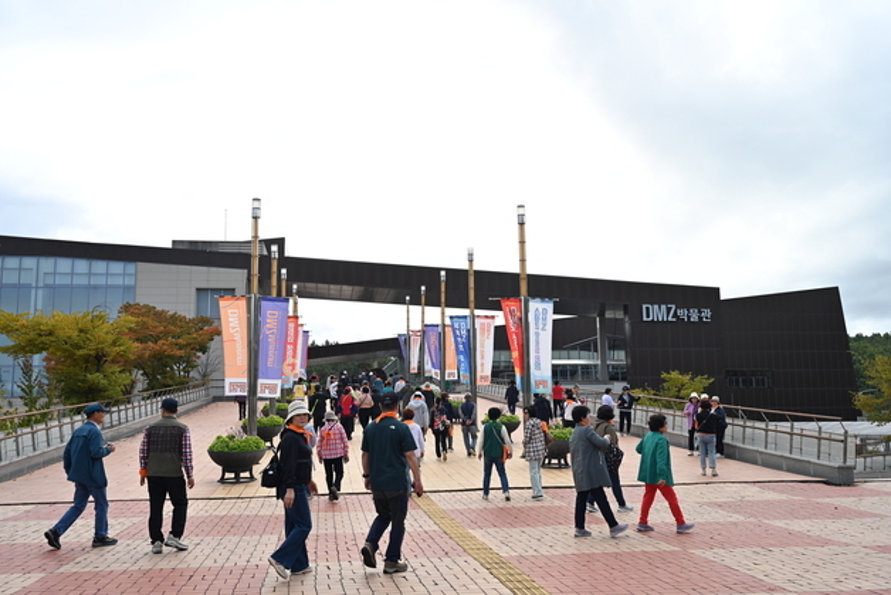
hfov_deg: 60.3
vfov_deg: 42.3
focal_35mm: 31
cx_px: 446
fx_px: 767
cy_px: 298
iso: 100
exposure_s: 1/400
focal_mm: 31
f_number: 5.6
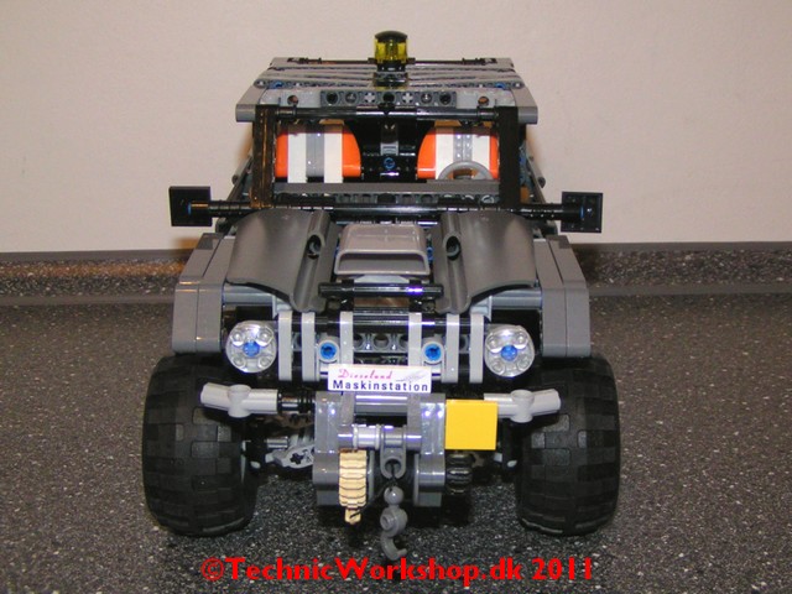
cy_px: 297
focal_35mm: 38
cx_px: 396
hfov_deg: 49.0
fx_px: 869
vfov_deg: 37.7
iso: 200
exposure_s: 1/40
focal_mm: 5.8
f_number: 2.8
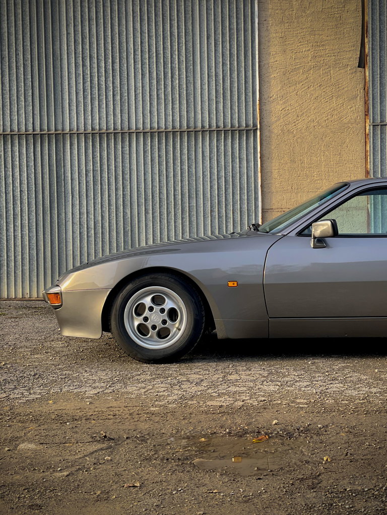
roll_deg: +1.3
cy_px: 258
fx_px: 775
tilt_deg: +0.7
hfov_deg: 28.0
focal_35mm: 52
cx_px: 194
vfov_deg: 36.8
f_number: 2
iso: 32
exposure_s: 1/122
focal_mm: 6
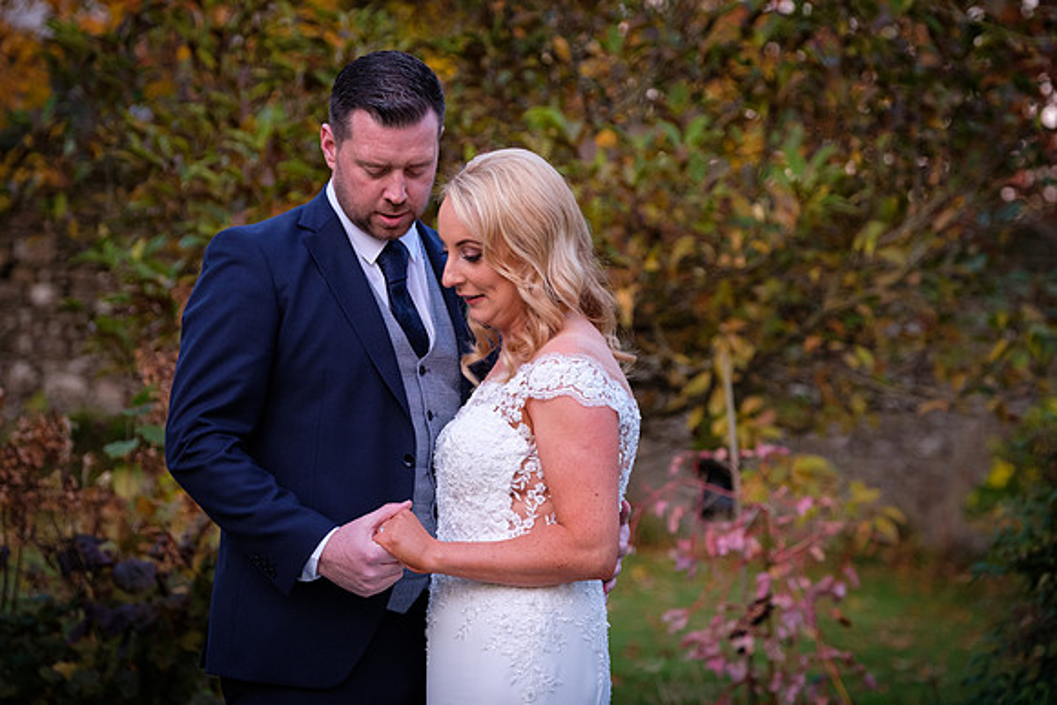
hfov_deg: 13.0
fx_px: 4634
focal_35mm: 158
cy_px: 314
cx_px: 508
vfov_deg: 8.7
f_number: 3.6
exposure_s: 1/250
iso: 1600
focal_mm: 94.5
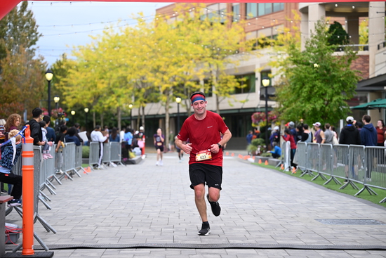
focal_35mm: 86
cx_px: 193
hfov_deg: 23.6
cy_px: 129
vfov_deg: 15.9
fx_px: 922
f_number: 2.8
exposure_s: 1/2000
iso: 640
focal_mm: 86
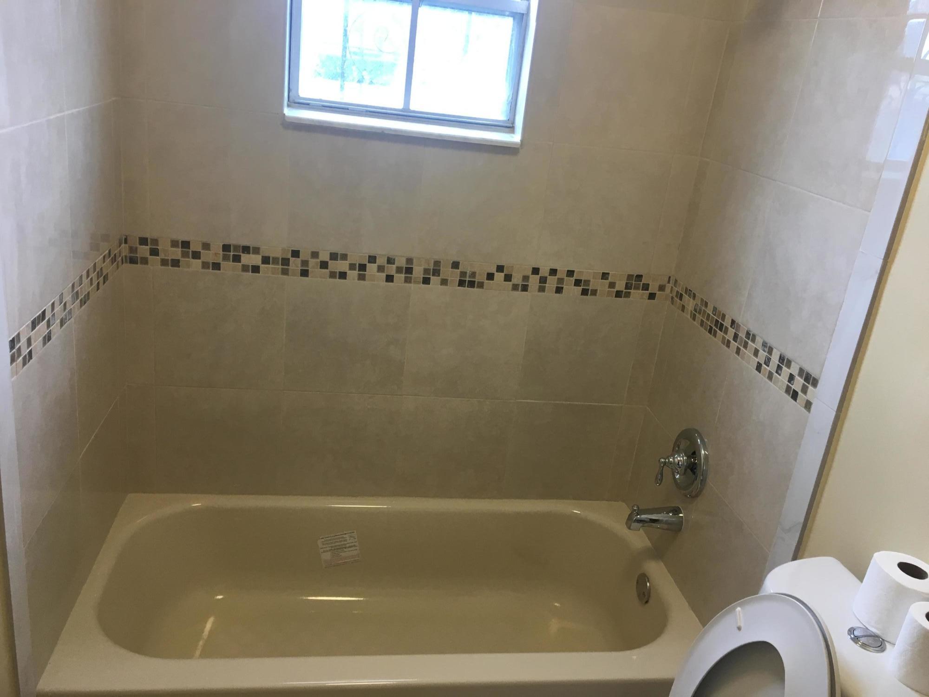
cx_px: 464
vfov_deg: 48.2
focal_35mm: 29
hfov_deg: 61.7
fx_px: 778
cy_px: 348
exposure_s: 1/30
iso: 32
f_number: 2.2
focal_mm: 4.15
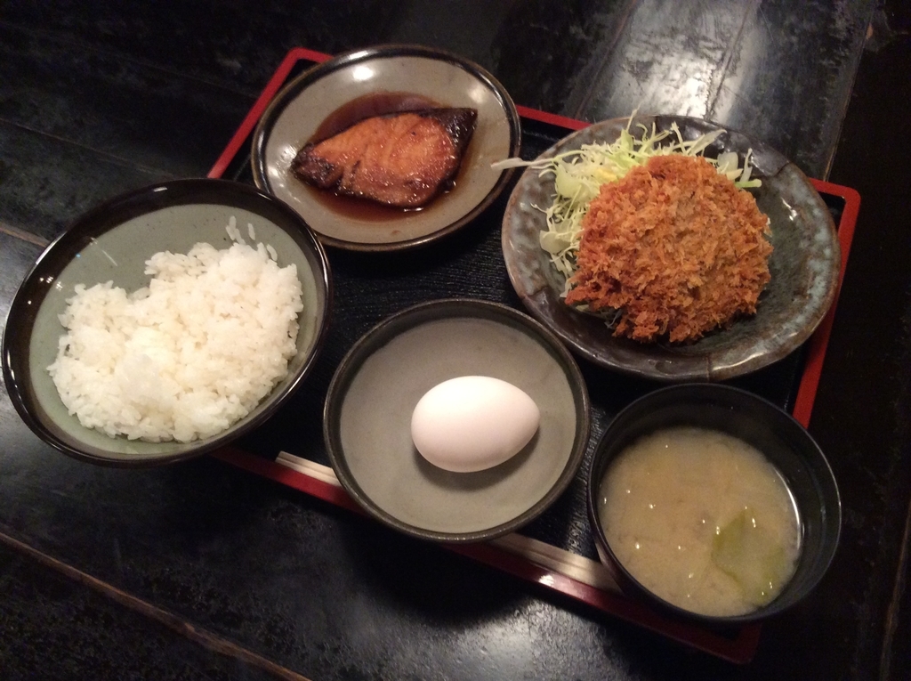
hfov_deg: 56.9
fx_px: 841
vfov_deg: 44.1
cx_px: 456
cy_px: 340
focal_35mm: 32
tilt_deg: -61.2
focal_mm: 3.3
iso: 250
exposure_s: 1/24
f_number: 2.4
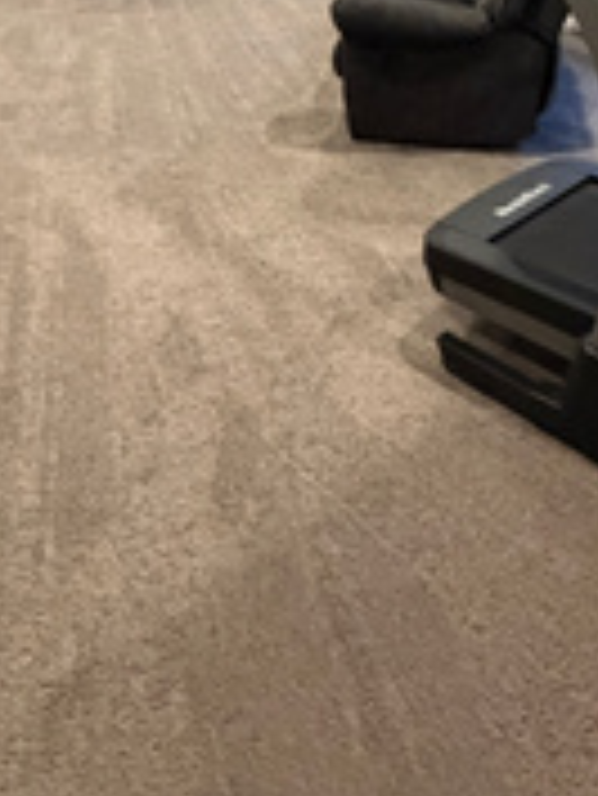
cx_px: 189
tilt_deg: -0.3
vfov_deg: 35.9
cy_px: -198
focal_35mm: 38
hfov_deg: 37.3
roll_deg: +2.9
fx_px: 874
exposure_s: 1/60
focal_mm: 2.22
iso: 1000
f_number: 2.2
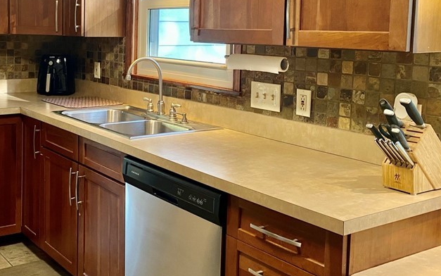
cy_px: 70
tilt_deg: -6.3
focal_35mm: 45
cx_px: 84
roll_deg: -0.3
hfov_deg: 42.3
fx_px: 541
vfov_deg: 28.2
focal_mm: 4.25
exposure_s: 1/60
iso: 200
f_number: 1.8
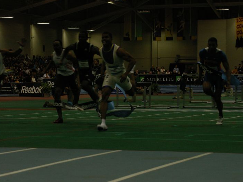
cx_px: 111
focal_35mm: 136
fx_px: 951
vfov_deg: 10.9
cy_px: 91
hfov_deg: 14.6
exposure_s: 1/160
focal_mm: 83
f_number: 7.1
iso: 800
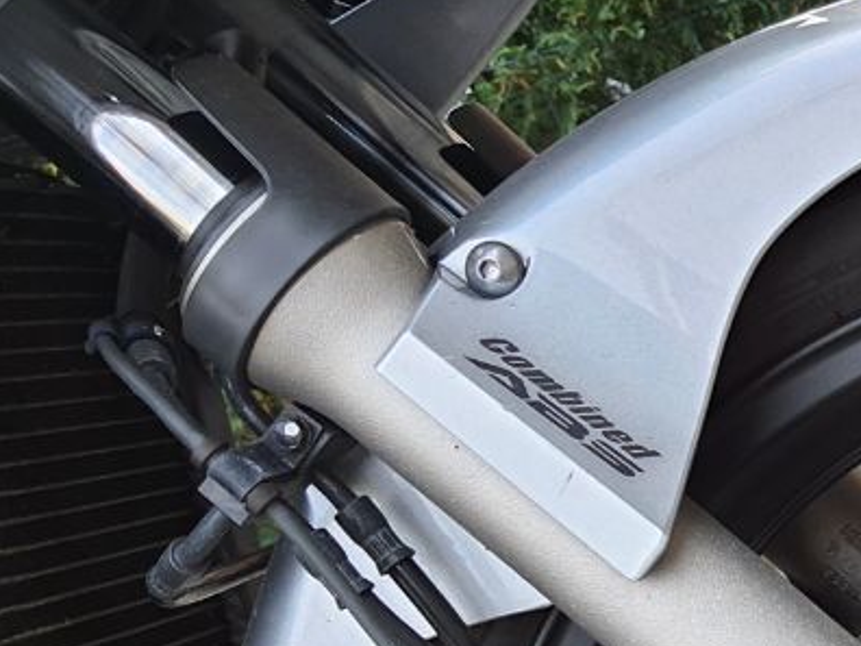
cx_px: 1213
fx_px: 2089
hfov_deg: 20.6
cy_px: 674
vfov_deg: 17.1
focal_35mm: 84
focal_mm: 4.32
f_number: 1.7
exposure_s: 1/140
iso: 50
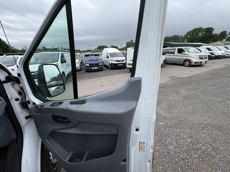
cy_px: 86
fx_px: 93
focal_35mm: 14
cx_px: 115
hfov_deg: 102.1
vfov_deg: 85.7
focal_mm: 2.22
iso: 50
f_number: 2.2
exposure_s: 1/1198
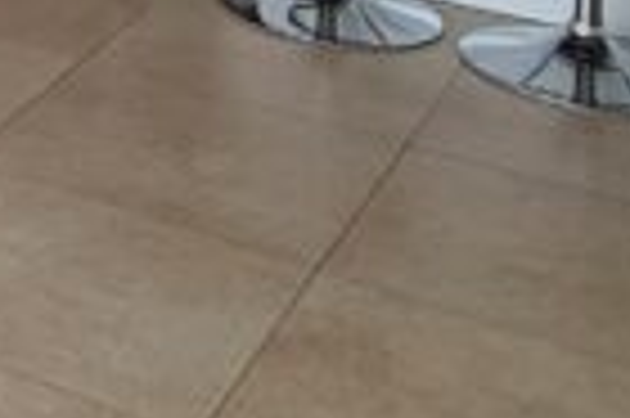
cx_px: -639
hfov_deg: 16.0
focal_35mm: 99
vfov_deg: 11.4
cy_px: -584
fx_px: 1730
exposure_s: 1/364
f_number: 2.2
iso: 50
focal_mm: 2.2
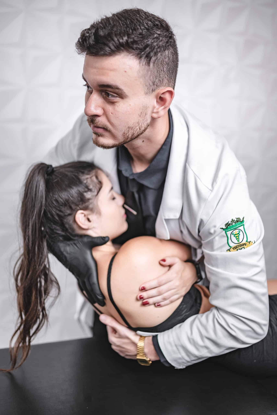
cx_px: 138
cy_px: 208
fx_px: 404
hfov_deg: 37.9
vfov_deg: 54.4
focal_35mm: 35
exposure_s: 1/160
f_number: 1.4
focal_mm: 35
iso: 100
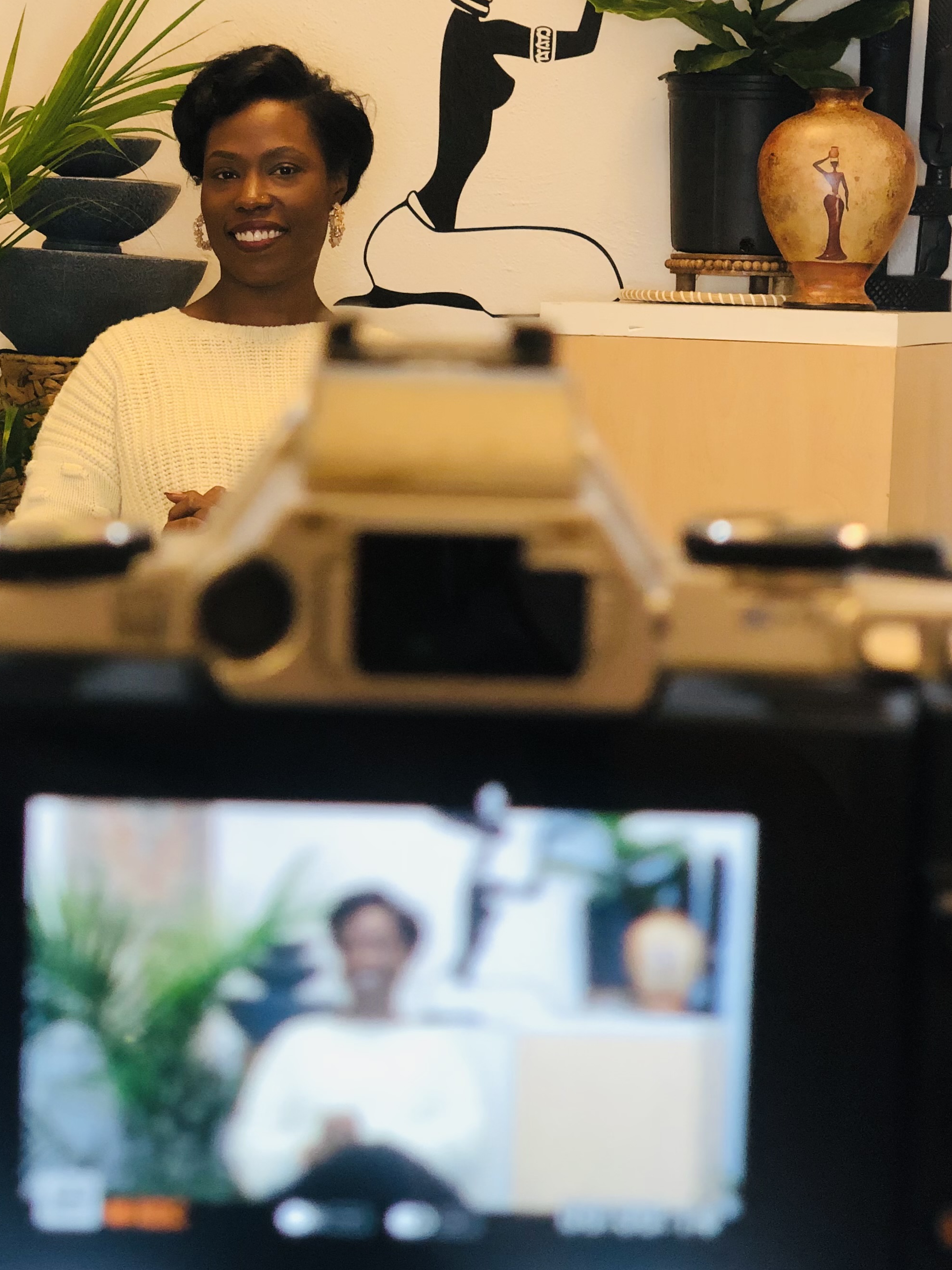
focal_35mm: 79
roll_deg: -1.3
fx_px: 2897
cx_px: 297
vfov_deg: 24.7
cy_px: 520
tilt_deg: -4.4
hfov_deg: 18.6
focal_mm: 6
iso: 80
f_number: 2.4
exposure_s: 1/60
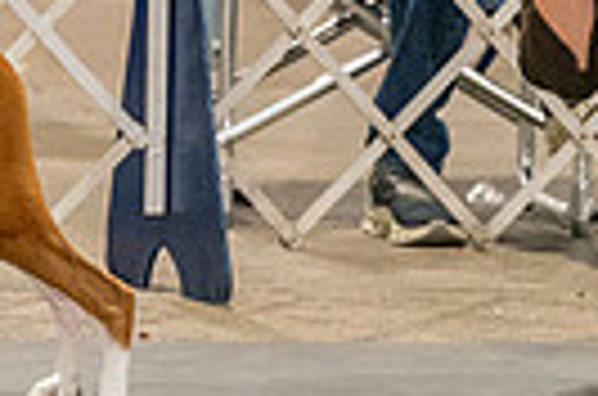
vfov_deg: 2.1
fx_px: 10871
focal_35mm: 656
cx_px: -292
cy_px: -227
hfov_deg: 3.1
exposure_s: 1/250
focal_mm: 150
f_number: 3.5
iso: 6400
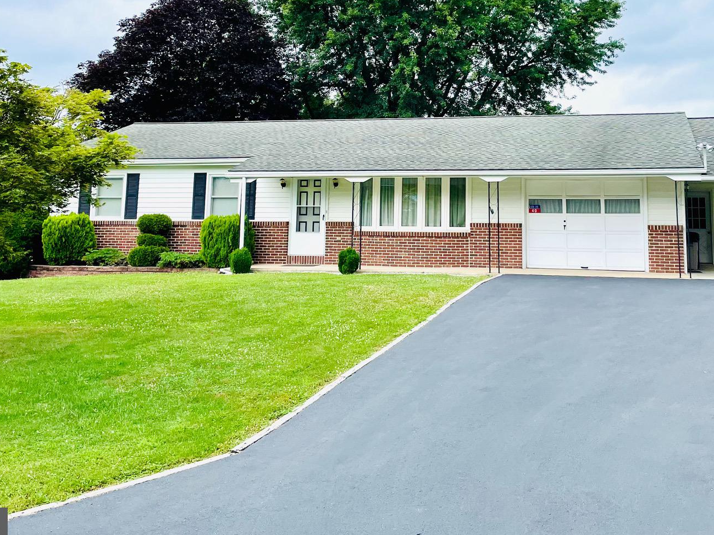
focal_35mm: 41
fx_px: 846
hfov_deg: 45.5
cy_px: 131
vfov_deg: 34.4
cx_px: 433
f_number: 1.6
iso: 32
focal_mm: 4.2
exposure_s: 1/1689
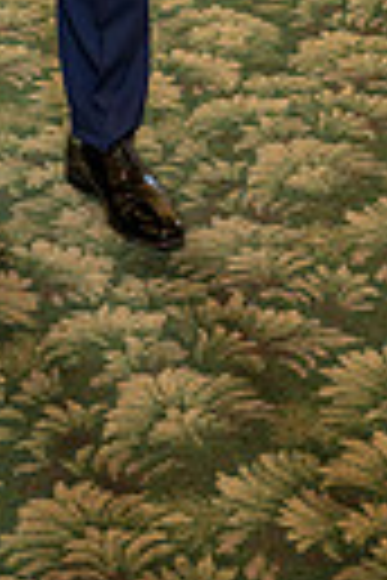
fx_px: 2241
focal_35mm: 139
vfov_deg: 13.6
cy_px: -373
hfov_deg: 9.9
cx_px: 99
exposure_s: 1/200
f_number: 4
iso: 1250
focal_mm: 40
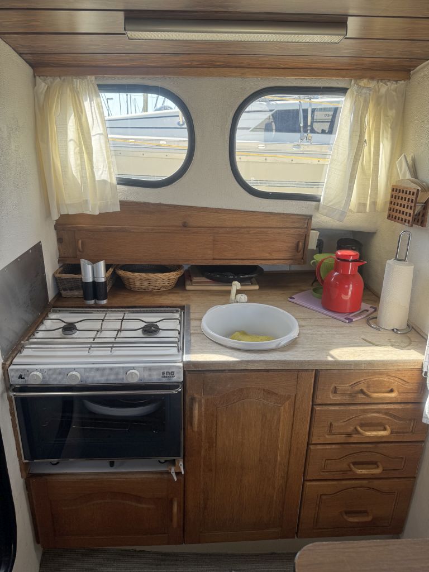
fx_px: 397
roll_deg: -0.9
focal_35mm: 24
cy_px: 286
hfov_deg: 56.8
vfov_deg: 71.6
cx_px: 214
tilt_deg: -18.3
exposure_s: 1/567
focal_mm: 6.76
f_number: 1.78
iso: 80
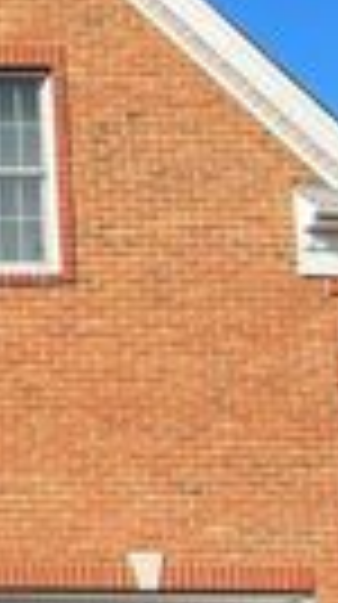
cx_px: -500
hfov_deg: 9.9
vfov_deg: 20.0
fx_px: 1695
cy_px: 475
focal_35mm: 106
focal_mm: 5.7
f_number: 1.5
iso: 50
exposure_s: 1/1038
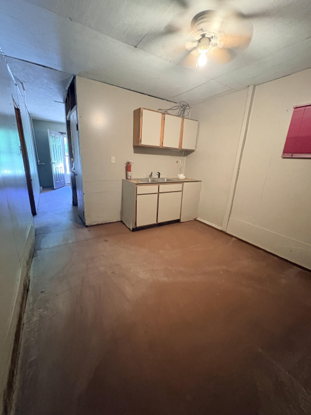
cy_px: 208
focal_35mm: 14
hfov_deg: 85.7
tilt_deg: -15.0
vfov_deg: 102.1
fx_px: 168
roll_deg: -3.8
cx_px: 156
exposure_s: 1/40
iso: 1000
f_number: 2.2
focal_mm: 2.22
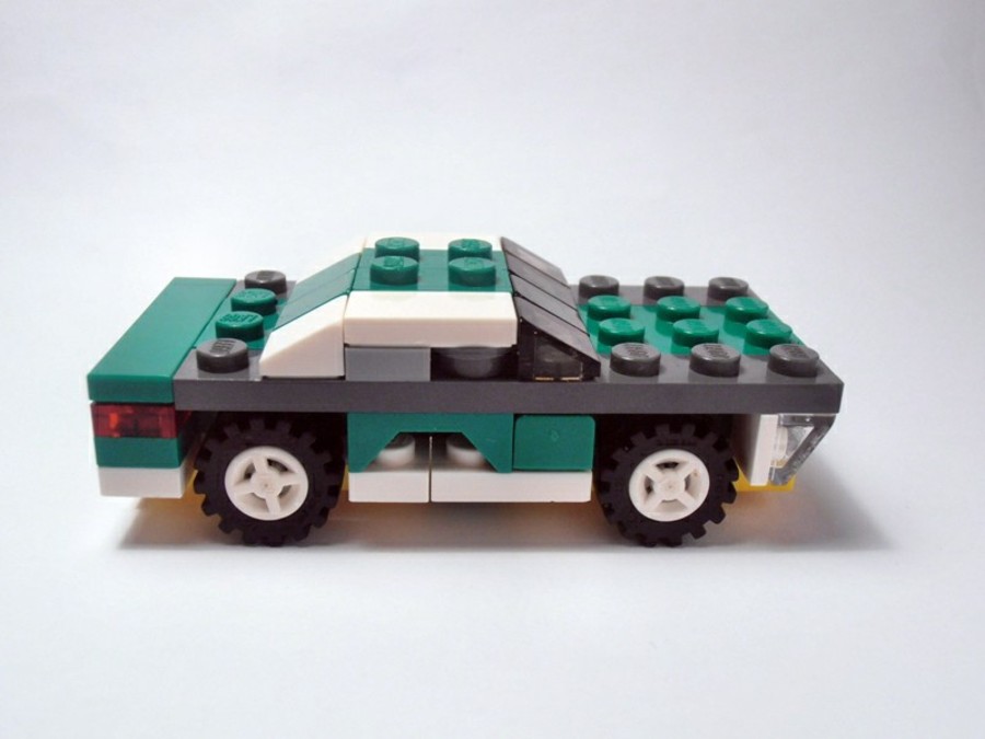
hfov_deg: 50.1
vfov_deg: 38.7
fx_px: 1053
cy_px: 370
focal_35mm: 37
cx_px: 492
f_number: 3.9
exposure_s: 1/80
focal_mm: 6.61
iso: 80
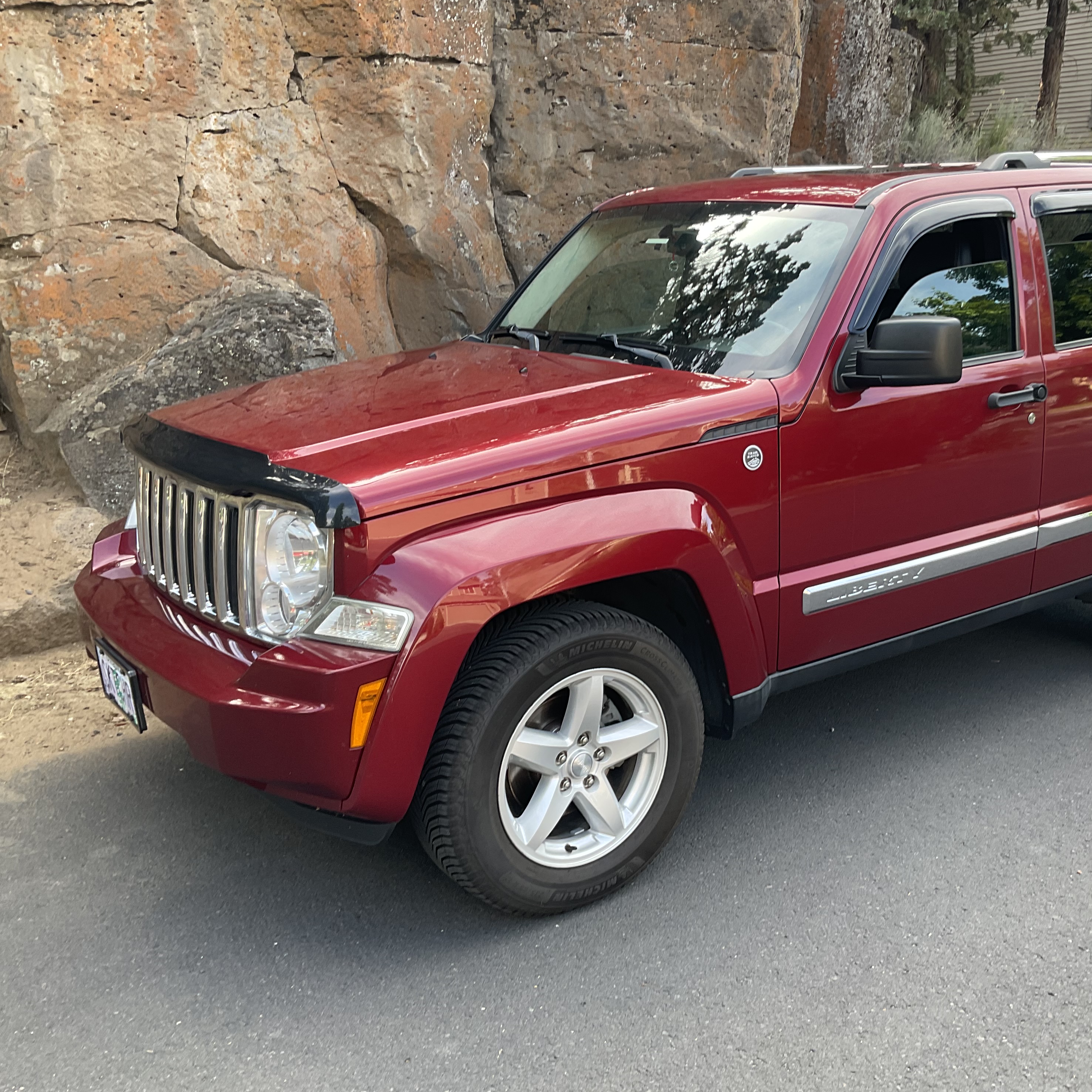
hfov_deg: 46.7
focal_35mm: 35
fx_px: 1249
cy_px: 542
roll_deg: +0.7
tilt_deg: -16.8
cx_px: 698
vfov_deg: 47.2
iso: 25
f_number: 1.8
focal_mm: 3
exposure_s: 1/120
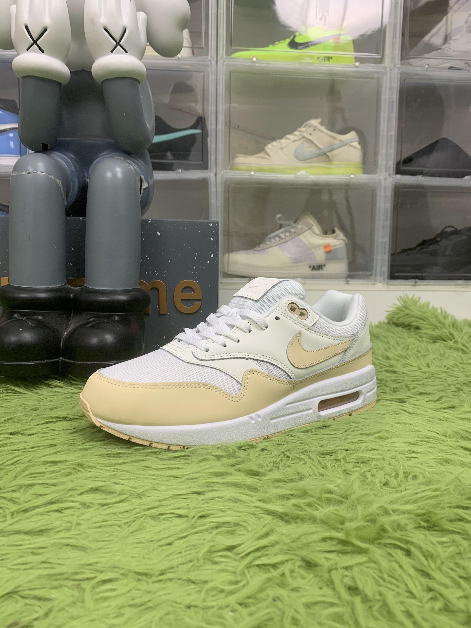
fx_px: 472
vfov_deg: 67.3
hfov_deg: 53.1
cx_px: 236
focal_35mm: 26
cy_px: 314
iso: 100
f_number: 1.8
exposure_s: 1/76
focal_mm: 4.25
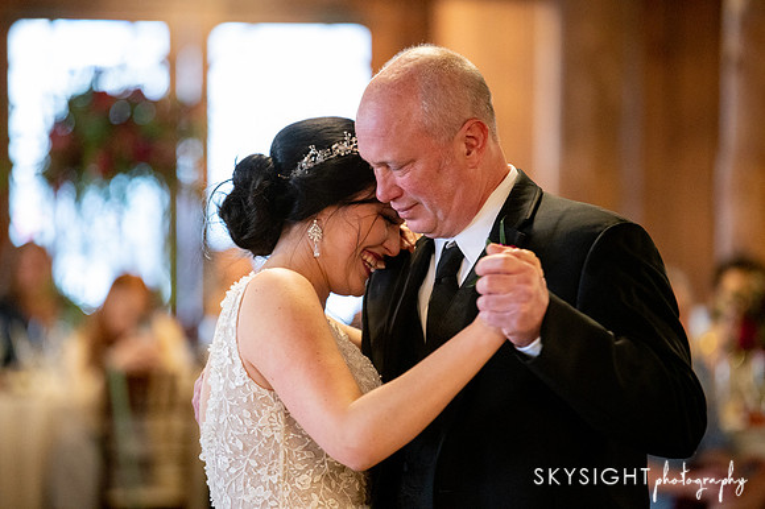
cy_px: 254
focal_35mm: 171
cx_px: 382
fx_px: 3623
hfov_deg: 12.1
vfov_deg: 8.0
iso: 6400
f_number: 2.8
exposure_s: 1/100
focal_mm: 170
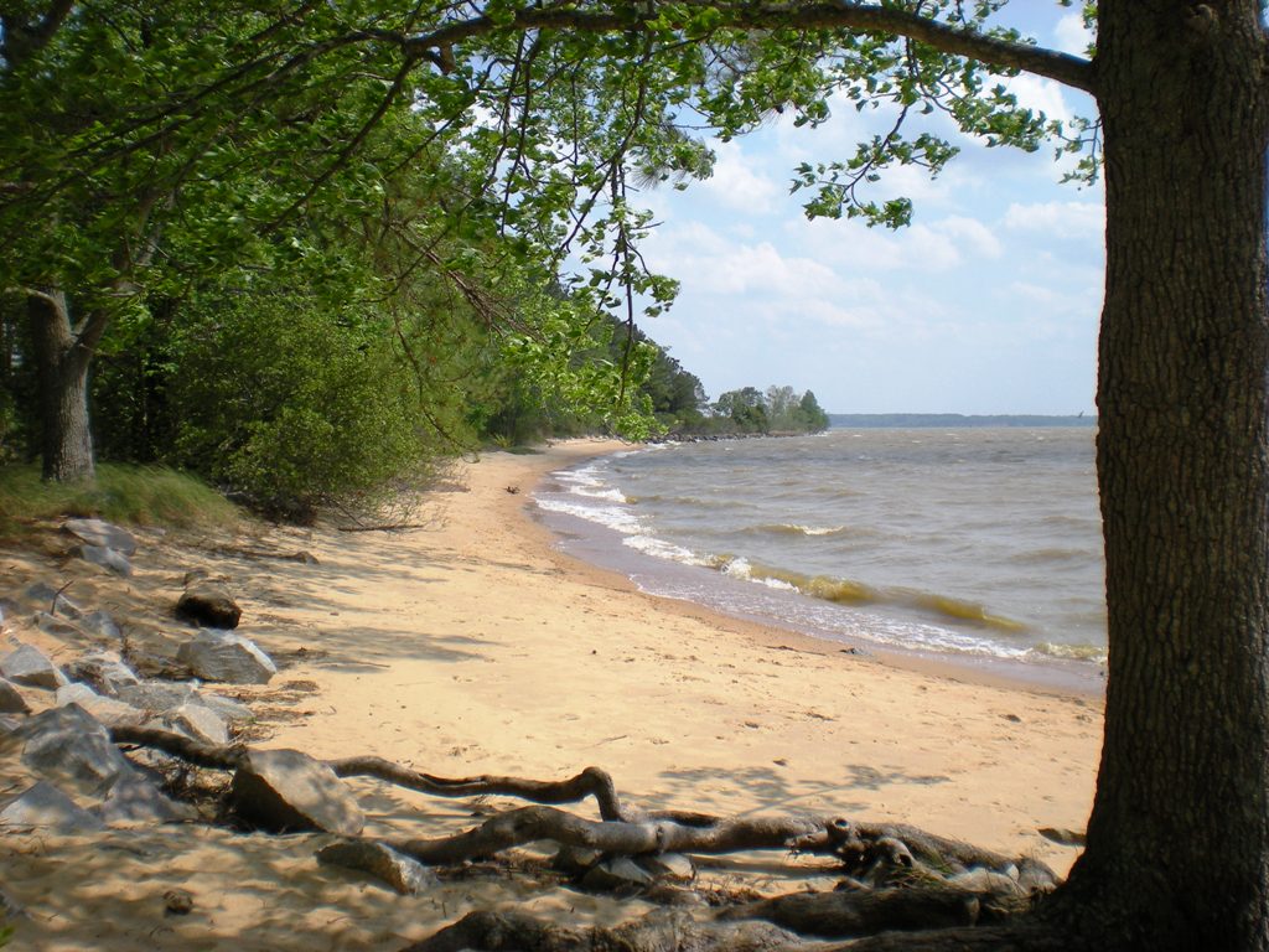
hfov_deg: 49.0
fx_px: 1393
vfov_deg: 37.7
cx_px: 634
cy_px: 476
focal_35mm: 38
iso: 64
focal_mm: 6.3
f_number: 4.6
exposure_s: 1/600
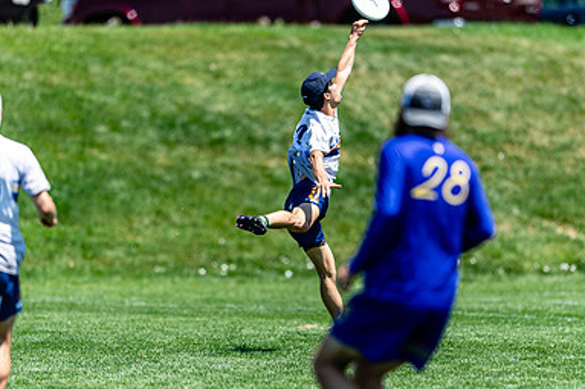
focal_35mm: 606
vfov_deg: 2.3
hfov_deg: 3.4
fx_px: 9843
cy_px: 205
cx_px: 286
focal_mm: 400
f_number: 2.8
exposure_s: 1/2500
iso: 180
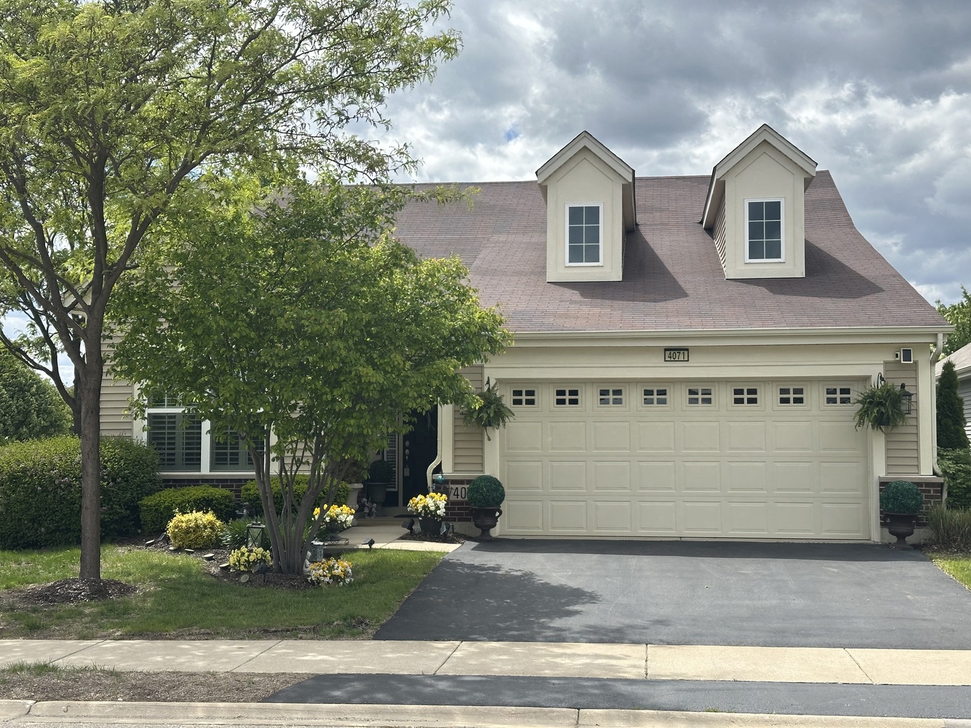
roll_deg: -0.1
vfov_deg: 30.3
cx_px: 486
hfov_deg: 39.7
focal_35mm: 48
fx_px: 1346
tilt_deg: +3.3
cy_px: 364
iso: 64
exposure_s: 1/3367
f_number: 1.78
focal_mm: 6.86
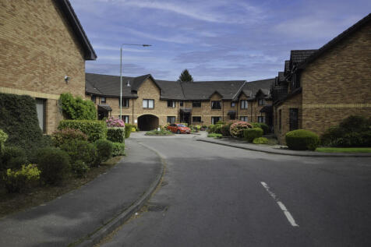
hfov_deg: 61.9
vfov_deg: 43.6
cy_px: 124
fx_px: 309
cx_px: 186
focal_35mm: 30
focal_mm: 20
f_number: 5.6
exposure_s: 1/400
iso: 100
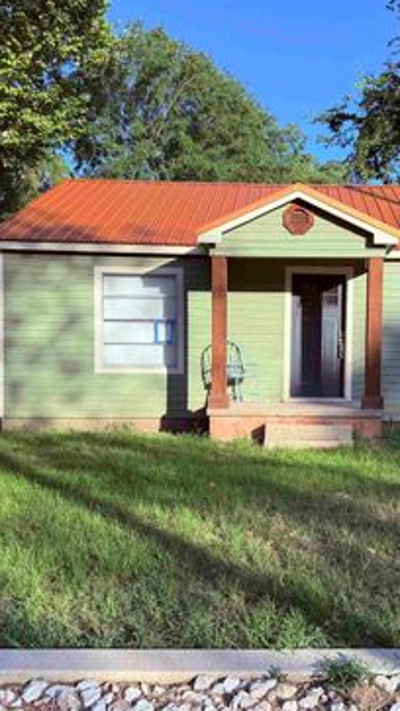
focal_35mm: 36
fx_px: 679
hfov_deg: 32.2
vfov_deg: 55.3
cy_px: 365
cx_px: 296
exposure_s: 1/1385
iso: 80
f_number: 1.78
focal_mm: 6.76
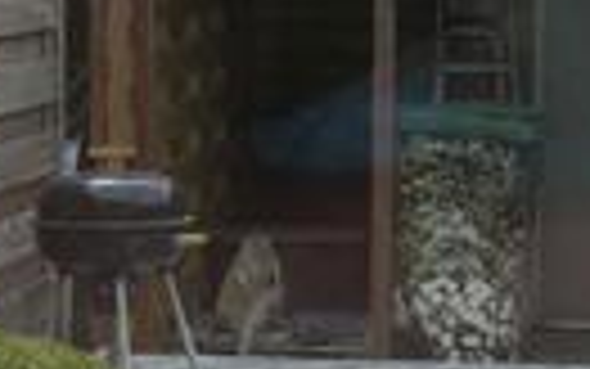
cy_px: 360
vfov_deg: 7.1
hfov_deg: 11.2
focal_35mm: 184
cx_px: 635
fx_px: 2960
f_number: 4.3
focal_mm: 6.2
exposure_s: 1/160
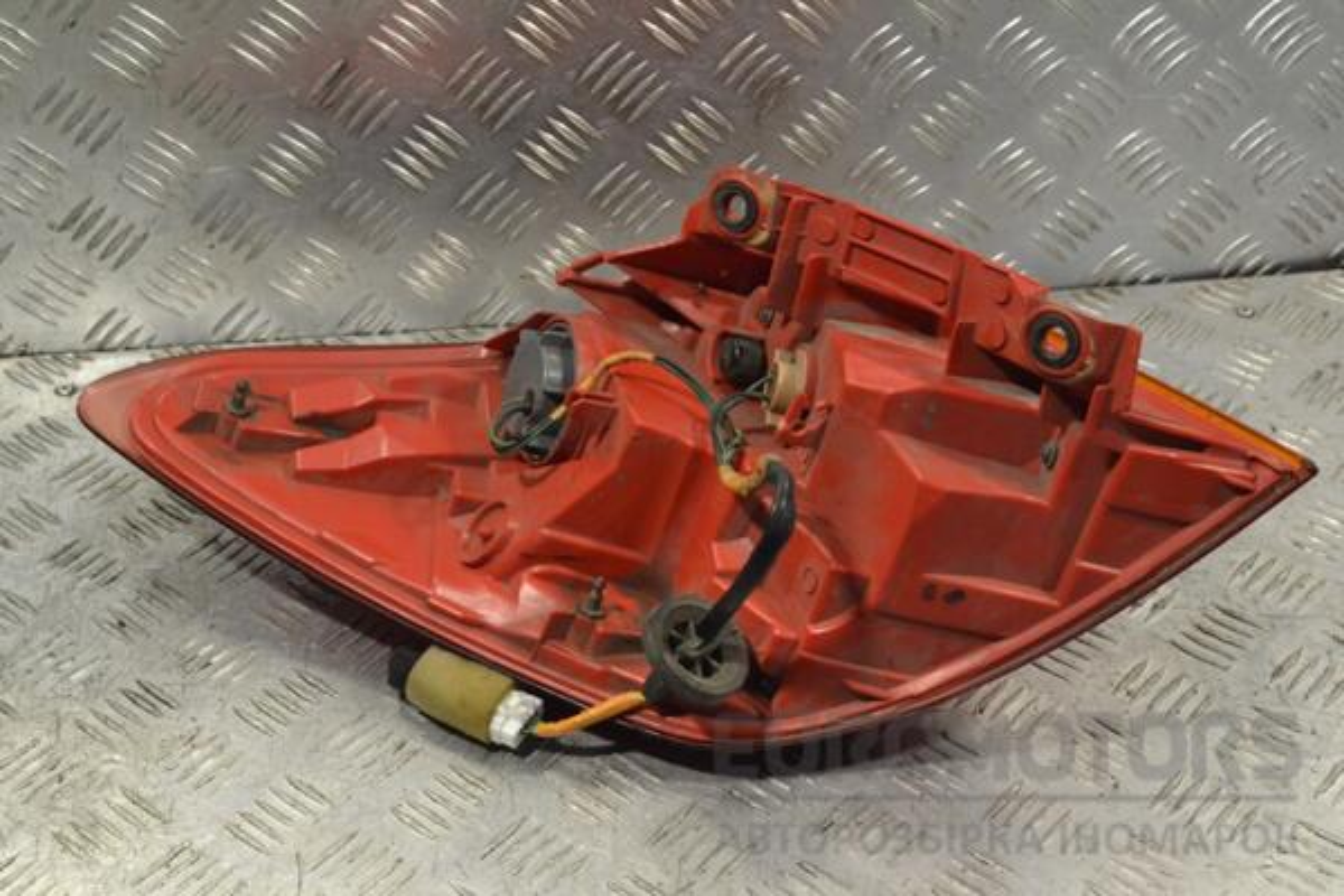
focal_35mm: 60
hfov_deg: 33.4
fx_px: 2240
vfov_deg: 22.6
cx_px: 672
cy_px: 448
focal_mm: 40
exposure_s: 1/250
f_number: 8
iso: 3200
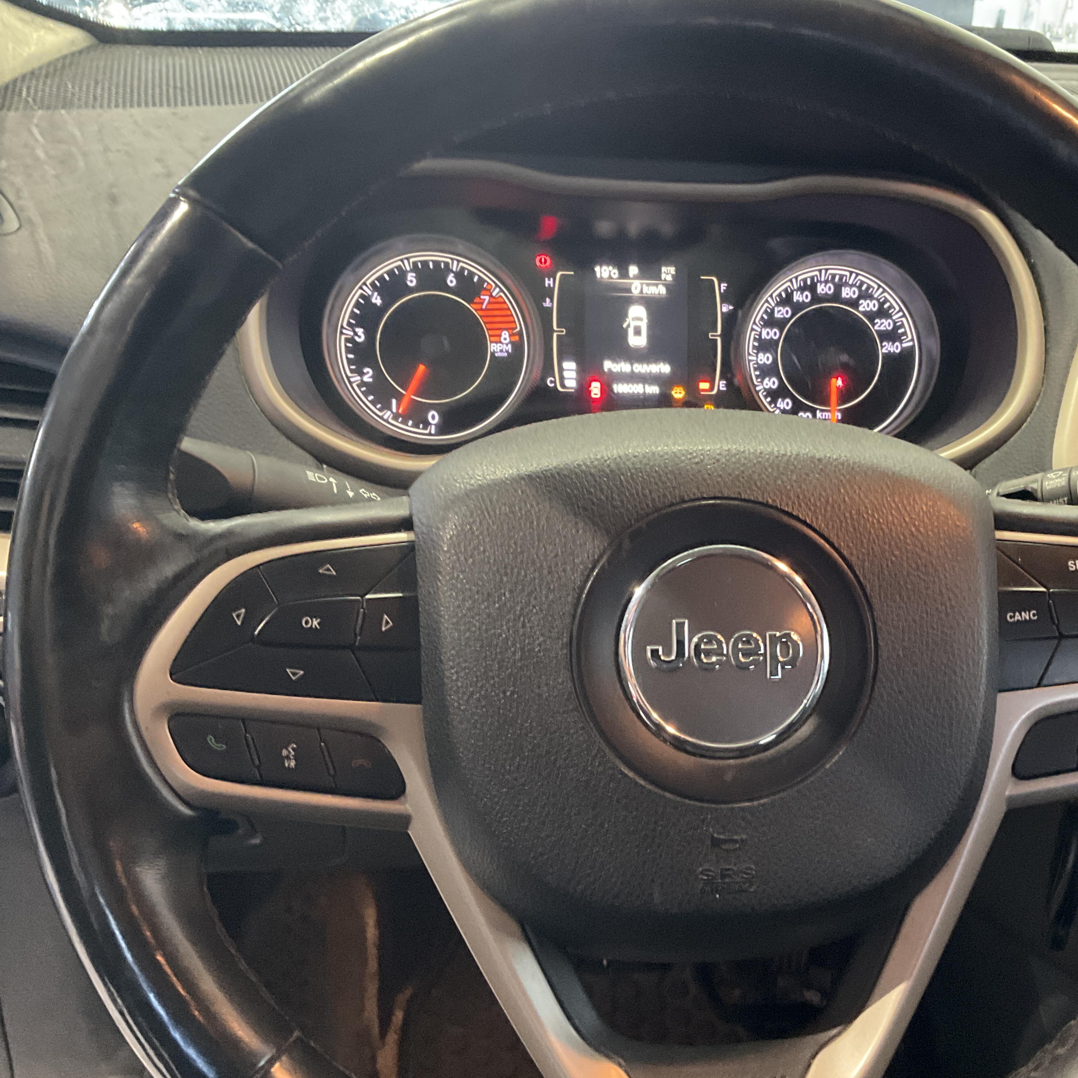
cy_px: 565
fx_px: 1374
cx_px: 722
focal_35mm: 39
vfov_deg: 42.8
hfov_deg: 42.2
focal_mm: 3
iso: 320
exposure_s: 1/30
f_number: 1.8
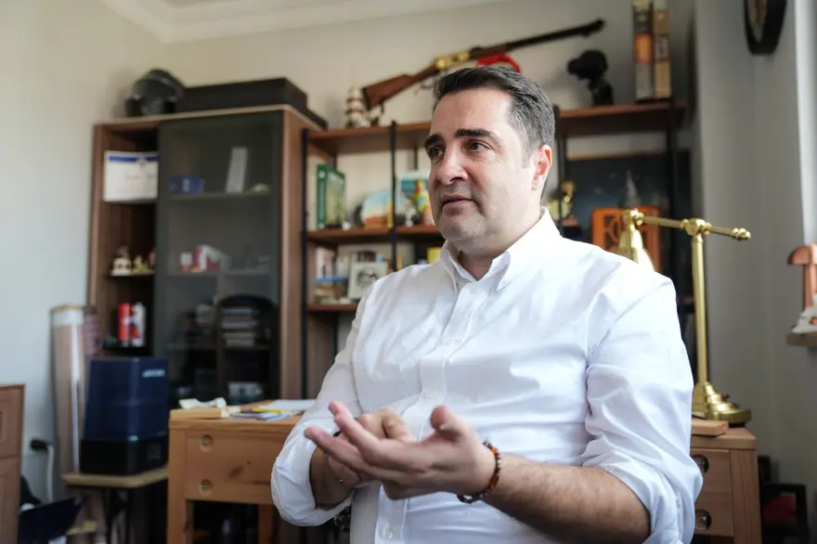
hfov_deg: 58.7
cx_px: 408
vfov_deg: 41.1
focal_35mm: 32
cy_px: 272
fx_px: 726
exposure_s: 1/160
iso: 320
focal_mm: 32
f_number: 2.8
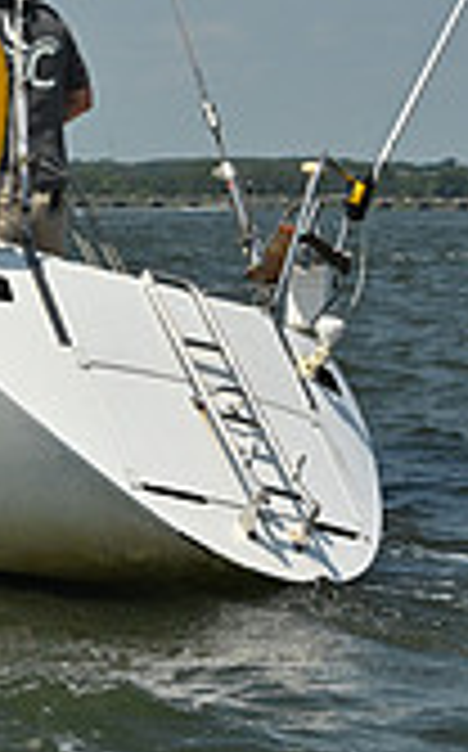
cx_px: -828
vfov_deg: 8.4
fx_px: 5074
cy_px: 74
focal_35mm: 248
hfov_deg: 5.1
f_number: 13
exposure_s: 1/1250
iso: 320
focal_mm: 70
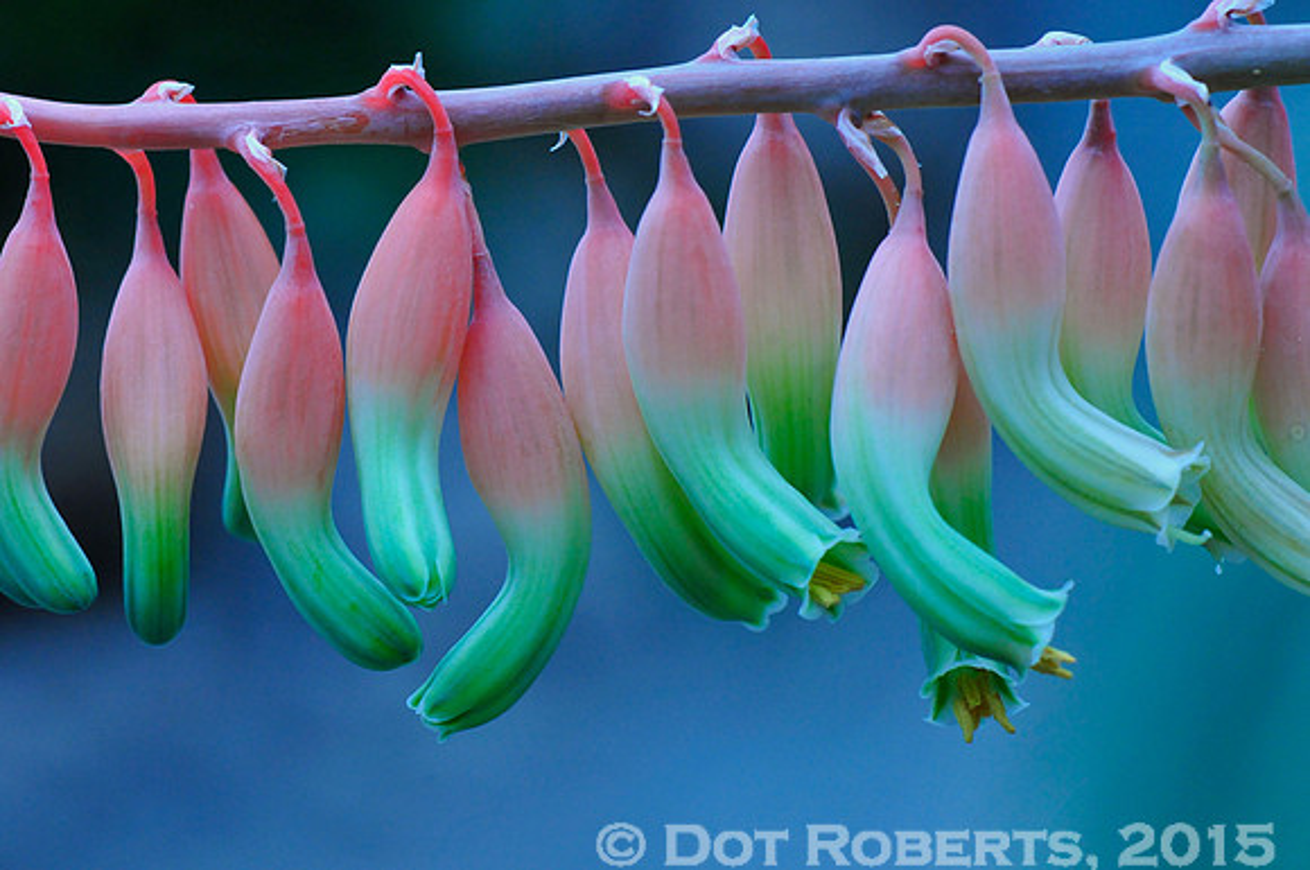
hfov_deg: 13.1
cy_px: 435
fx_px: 5723
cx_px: 655
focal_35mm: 158
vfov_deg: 8.7
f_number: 10
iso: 1000
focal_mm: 105
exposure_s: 1/400
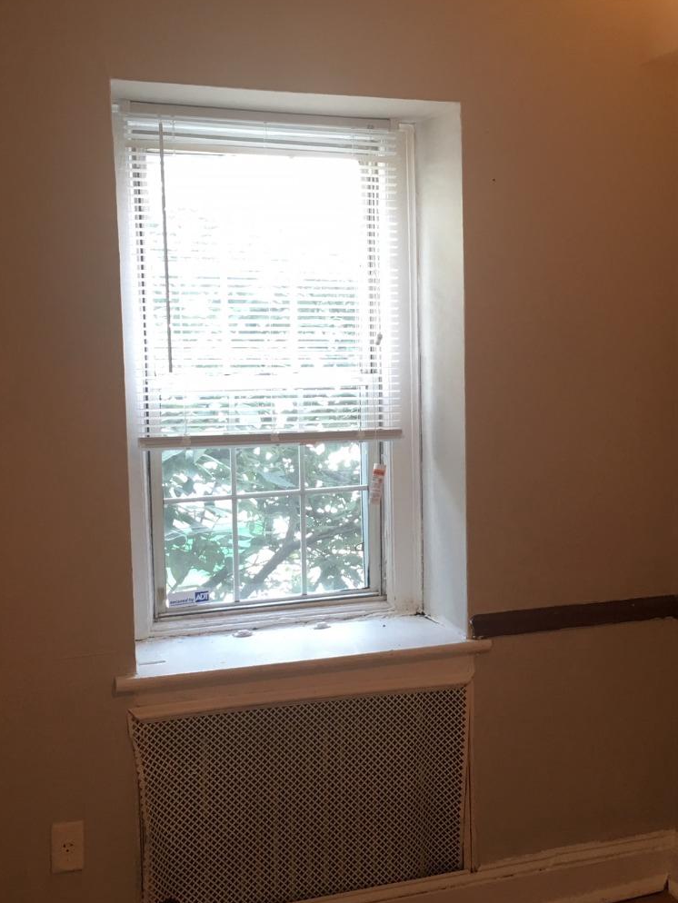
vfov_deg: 44.8
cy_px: 436
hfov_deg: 34.4
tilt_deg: -4.3
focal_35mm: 42
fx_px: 1096
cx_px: 358
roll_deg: +0.6
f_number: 2.2
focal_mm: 4.15
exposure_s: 1/15
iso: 25
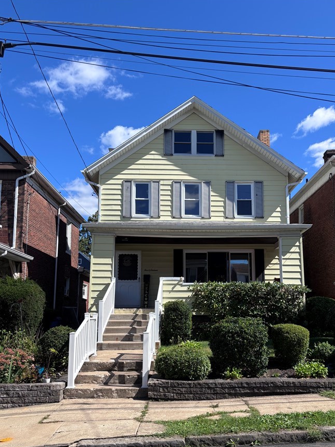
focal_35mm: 31
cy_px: 262
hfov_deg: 45.3
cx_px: 191
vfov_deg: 58.0
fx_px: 400
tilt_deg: +8.1
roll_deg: -0.7
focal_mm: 5.96
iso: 50
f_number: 1.6
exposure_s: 1/2710
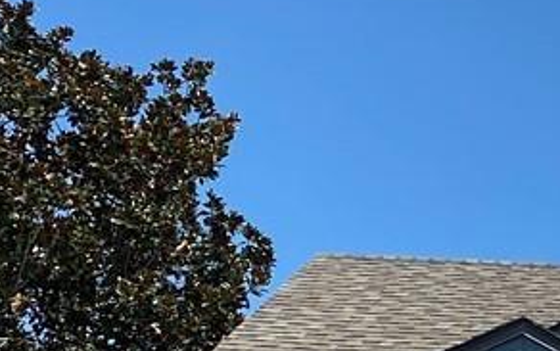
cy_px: 600
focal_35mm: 151
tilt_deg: +6.3
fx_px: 2306
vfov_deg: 8.4
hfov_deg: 12.9
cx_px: 905
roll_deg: -1.1
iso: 32
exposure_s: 1/3731
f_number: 1.8
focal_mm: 4.25
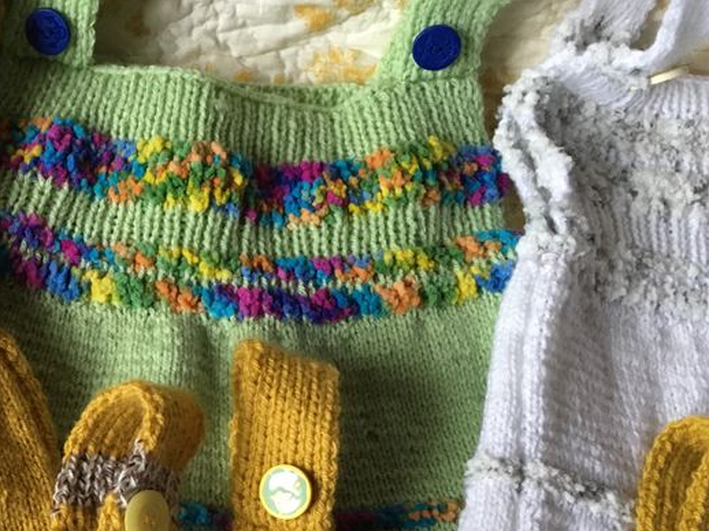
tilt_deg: -74.7
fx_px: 1146
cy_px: 380
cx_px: 79
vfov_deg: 25.8
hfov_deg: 32.7
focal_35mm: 56
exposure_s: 1/33
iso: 200
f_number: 2.2
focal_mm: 4.15
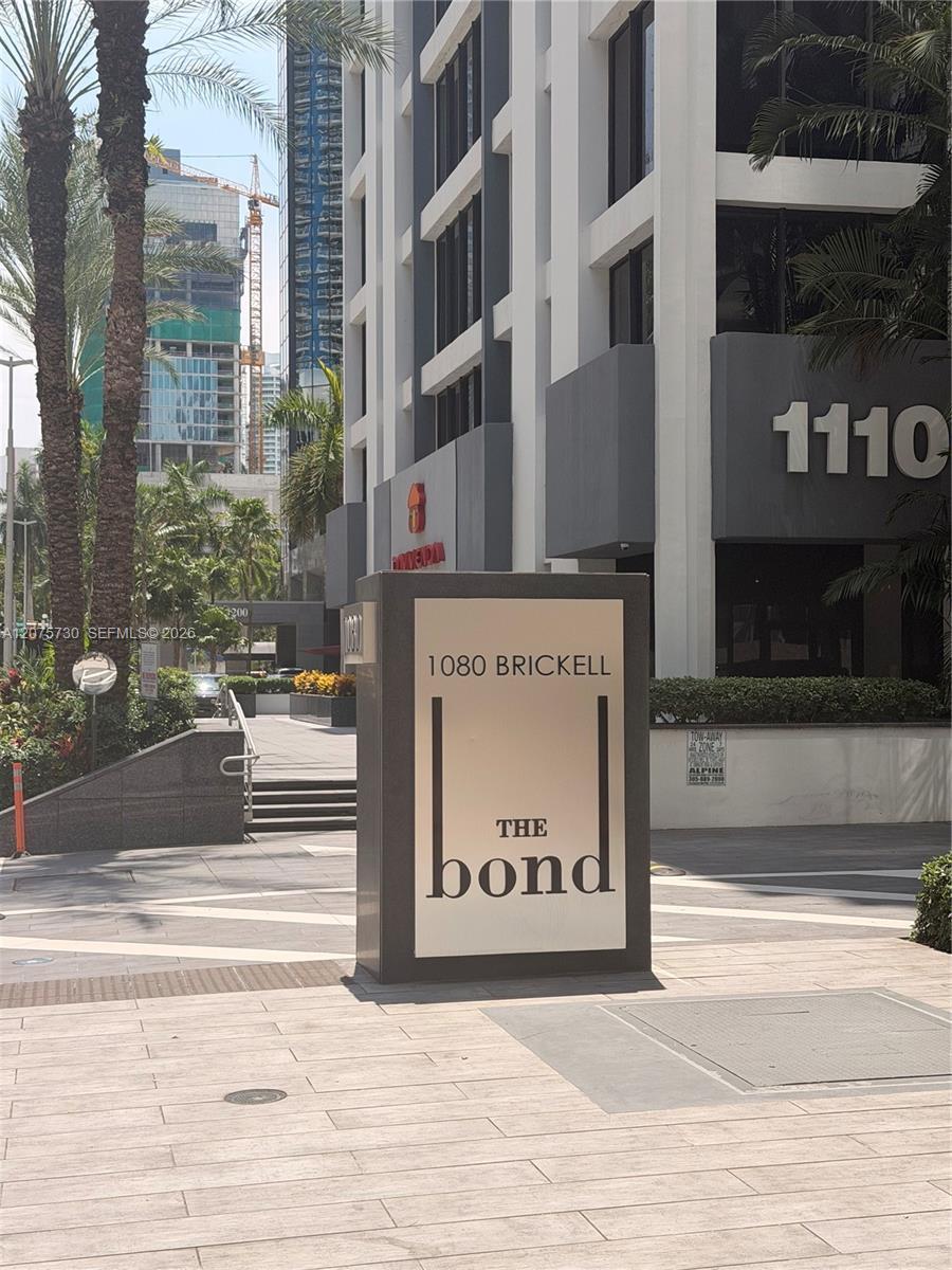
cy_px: 635
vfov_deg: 39.7
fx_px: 1760
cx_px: 476
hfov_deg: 30.3
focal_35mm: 48
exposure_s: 1/3704
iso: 64
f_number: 1.78
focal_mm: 6.76
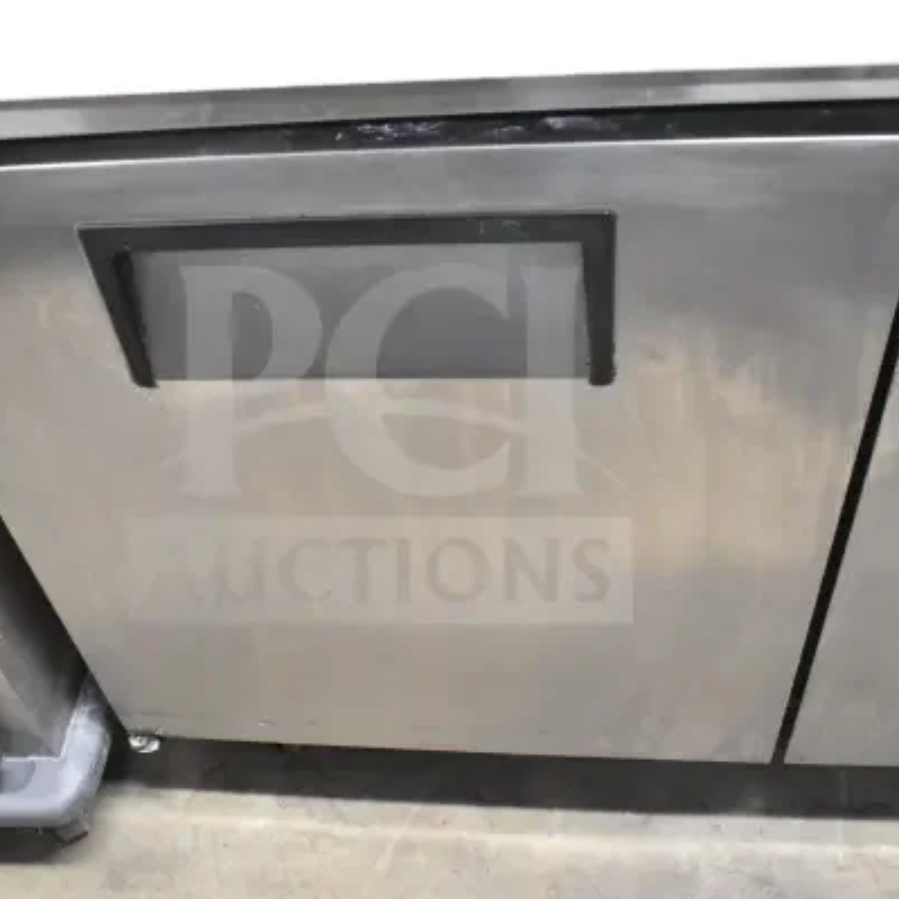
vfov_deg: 42.8
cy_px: 445
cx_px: 379
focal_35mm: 39
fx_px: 1146
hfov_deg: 42.7
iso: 6400
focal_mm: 20
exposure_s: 1/50
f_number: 3.5
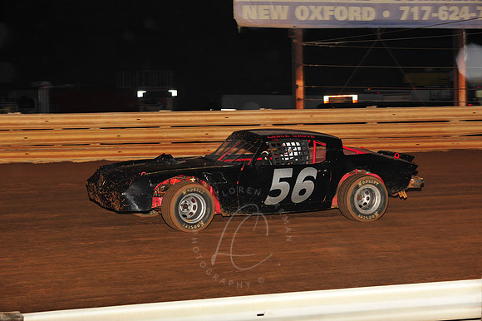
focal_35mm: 105
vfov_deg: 13.0
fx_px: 1405
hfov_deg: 19.5
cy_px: 160
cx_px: 241
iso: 800
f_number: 6.3
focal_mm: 105
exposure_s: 1/320
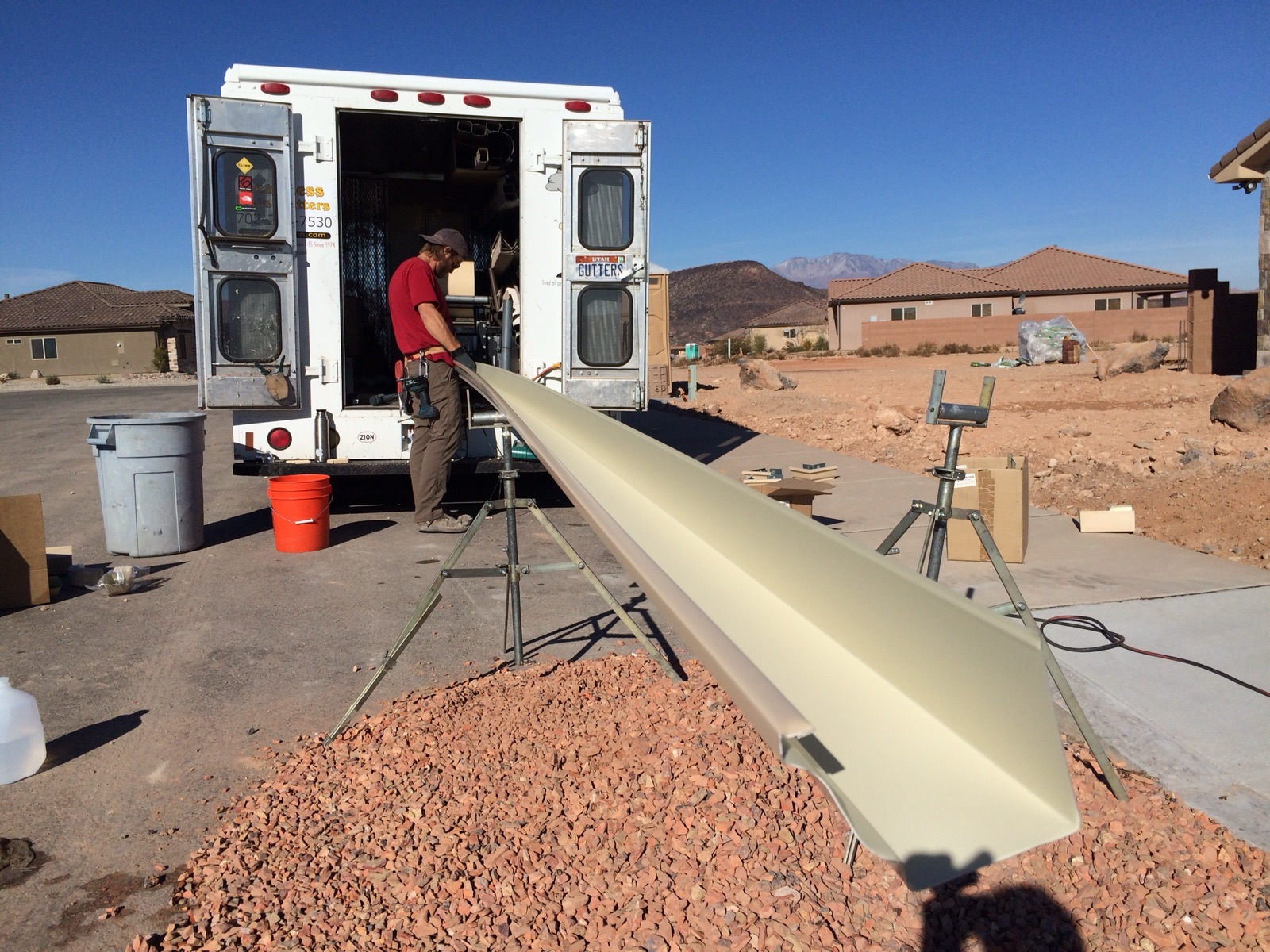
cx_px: 635
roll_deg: +3.0
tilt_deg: -6.5
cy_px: 476
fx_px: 1064
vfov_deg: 48.2
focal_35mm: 29
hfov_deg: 61.7
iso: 32
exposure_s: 1/5128
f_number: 2.2
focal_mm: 4.15
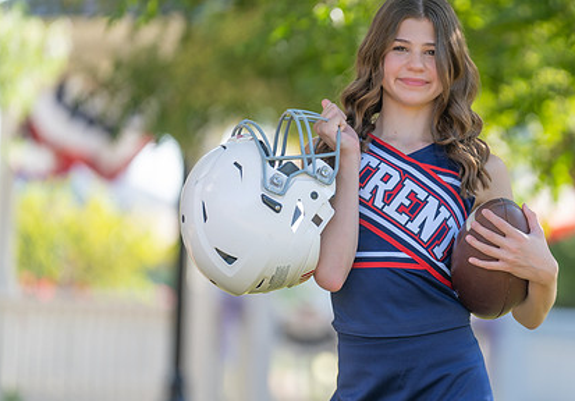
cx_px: 423
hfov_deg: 7.6
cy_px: 180
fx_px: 4309
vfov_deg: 5.3
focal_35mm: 266
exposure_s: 1/320
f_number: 2.8
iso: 100
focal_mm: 178
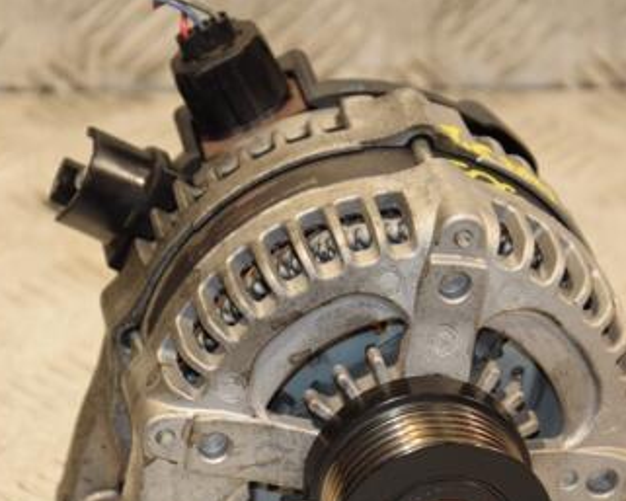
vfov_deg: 6.4
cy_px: 355
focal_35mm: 242
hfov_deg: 8.0
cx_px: 341
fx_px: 4485
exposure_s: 1/160
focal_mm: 92
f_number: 5.6
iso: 800
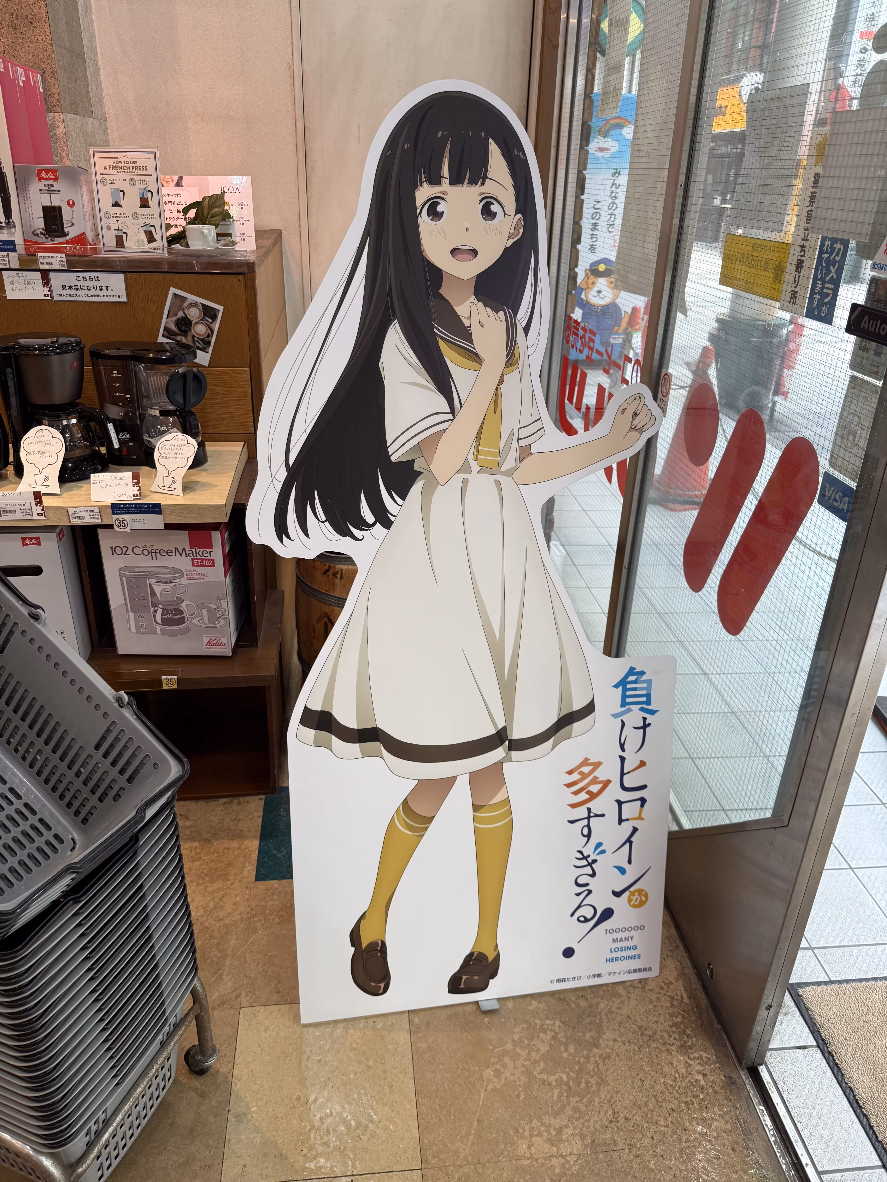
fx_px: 820
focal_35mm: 24
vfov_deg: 71.6
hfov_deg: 56.8
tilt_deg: -26.1
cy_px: 591
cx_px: 444
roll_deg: -3.8
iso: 125
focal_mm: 6.76
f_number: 1.78
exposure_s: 1/120
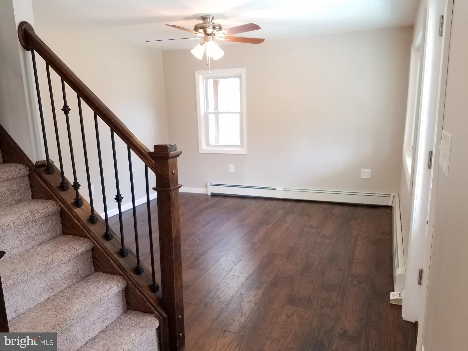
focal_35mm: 26
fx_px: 352
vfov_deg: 53.1
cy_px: 176
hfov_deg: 67.3
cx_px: 234
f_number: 1.7
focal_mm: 4.2
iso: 125
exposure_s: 1/60
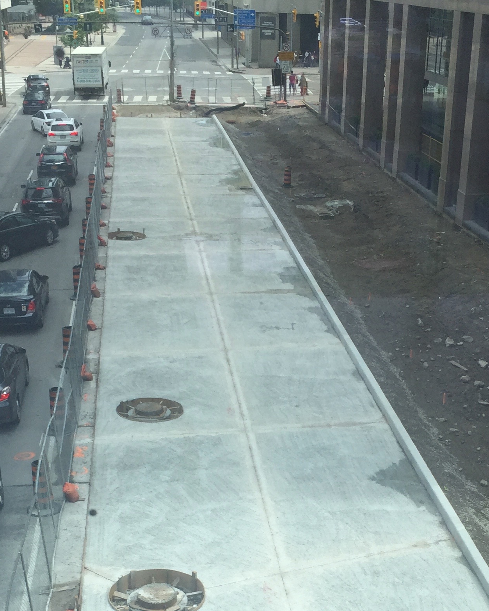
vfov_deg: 30.9
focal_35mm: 59
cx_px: 263
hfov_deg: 25.8
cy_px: 512
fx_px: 1067
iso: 32
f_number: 2.2
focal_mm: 4.15
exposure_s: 1/659
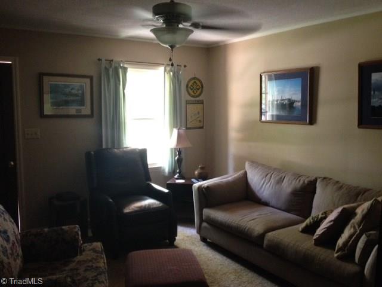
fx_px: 386
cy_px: 144
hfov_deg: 52.6
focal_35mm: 35
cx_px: 191
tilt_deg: -7.3
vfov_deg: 40.7
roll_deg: -0.7
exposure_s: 1/20
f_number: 2.4
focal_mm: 4.28
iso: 250
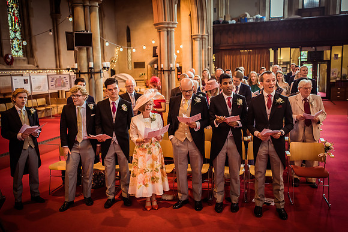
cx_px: 174
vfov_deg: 37.9
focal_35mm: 35
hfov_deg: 54.4
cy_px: 116
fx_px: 338
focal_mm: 35
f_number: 2.8
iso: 1600
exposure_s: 1/200
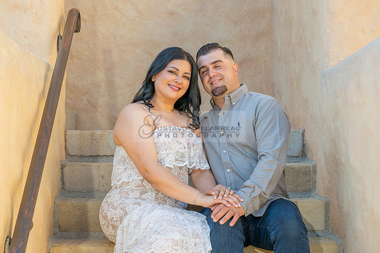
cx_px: 190
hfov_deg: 27.2
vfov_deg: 18.3
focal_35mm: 74
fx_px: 786
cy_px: 126
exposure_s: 1/200
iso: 200
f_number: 7.1
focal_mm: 70
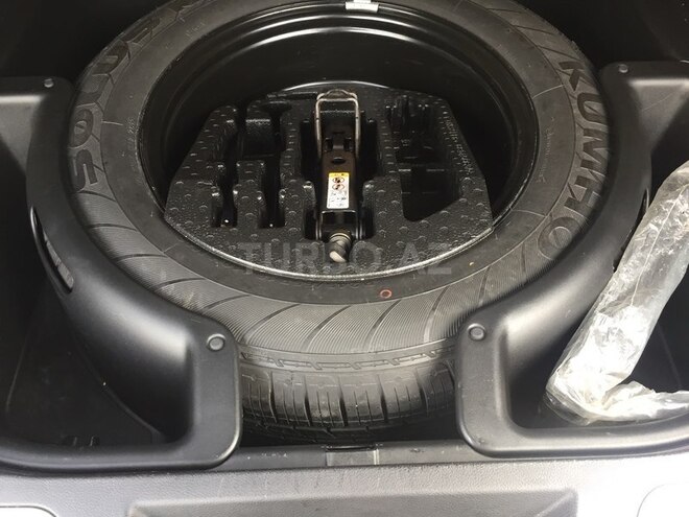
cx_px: 344
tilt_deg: -54.8
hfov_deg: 61.7
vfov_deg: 48.2
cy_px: 258
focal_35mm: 29
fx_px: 577
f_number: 2.2
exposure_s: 1/33
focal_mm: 4.15
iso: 50
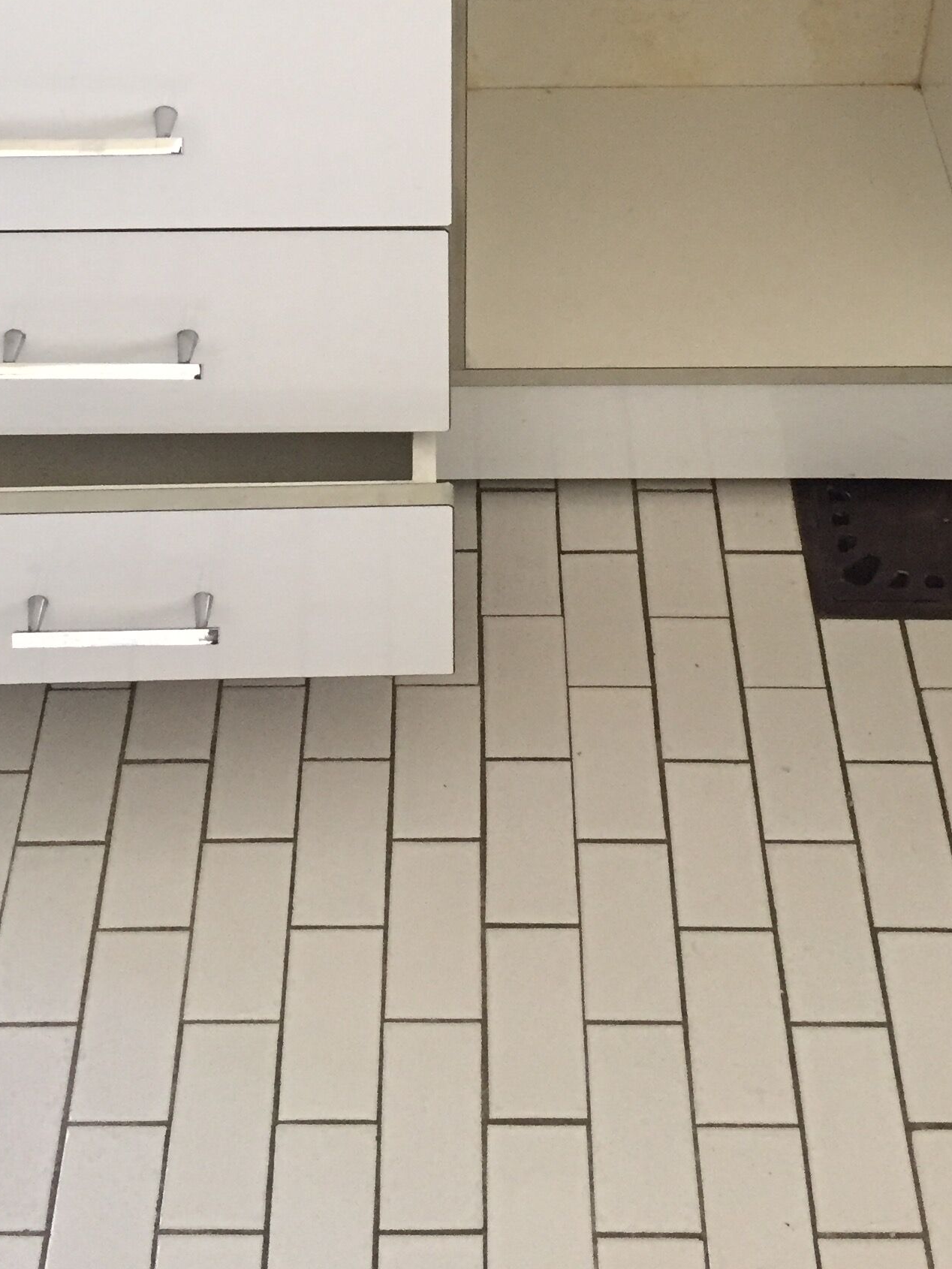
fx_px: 2053
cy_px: 68
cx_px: 443
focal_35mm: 56
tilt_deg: -36.4
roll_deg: +1.5
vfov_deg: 32.2
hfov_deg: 26.1
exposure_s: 1/33
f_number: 2.2
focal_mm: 4.15
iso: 250
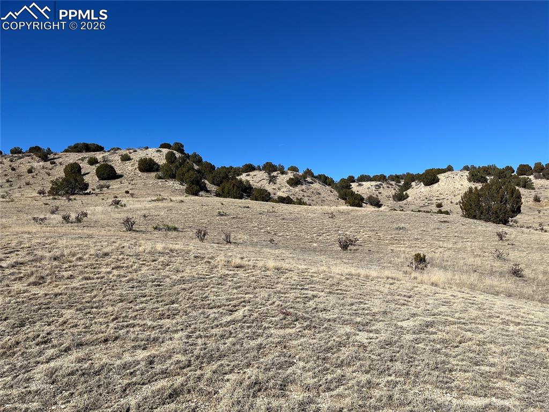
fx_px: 412
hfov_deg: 67.3
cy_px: 206
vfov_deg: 53.0
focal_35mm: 26
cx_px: 274
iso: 50
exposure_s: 1/5319
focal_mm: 5.1
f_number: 1.6
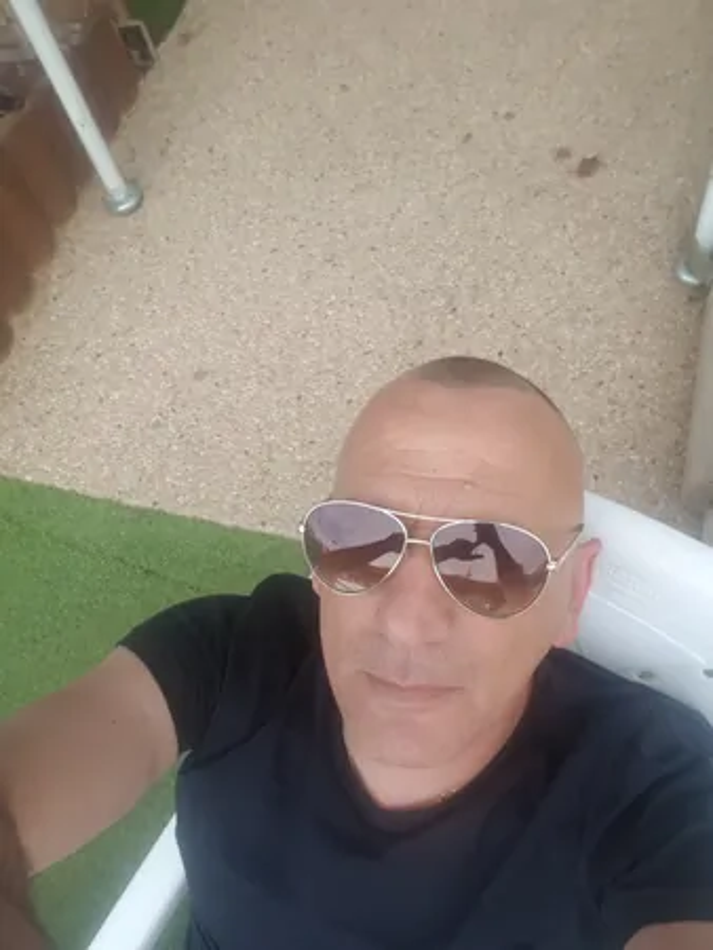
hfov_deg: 54.9
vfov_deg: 69.4
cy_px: 475
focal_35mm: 25
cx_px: 356
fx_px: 686
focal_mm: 2.95
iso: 40
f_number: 1.7
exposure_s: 1/305
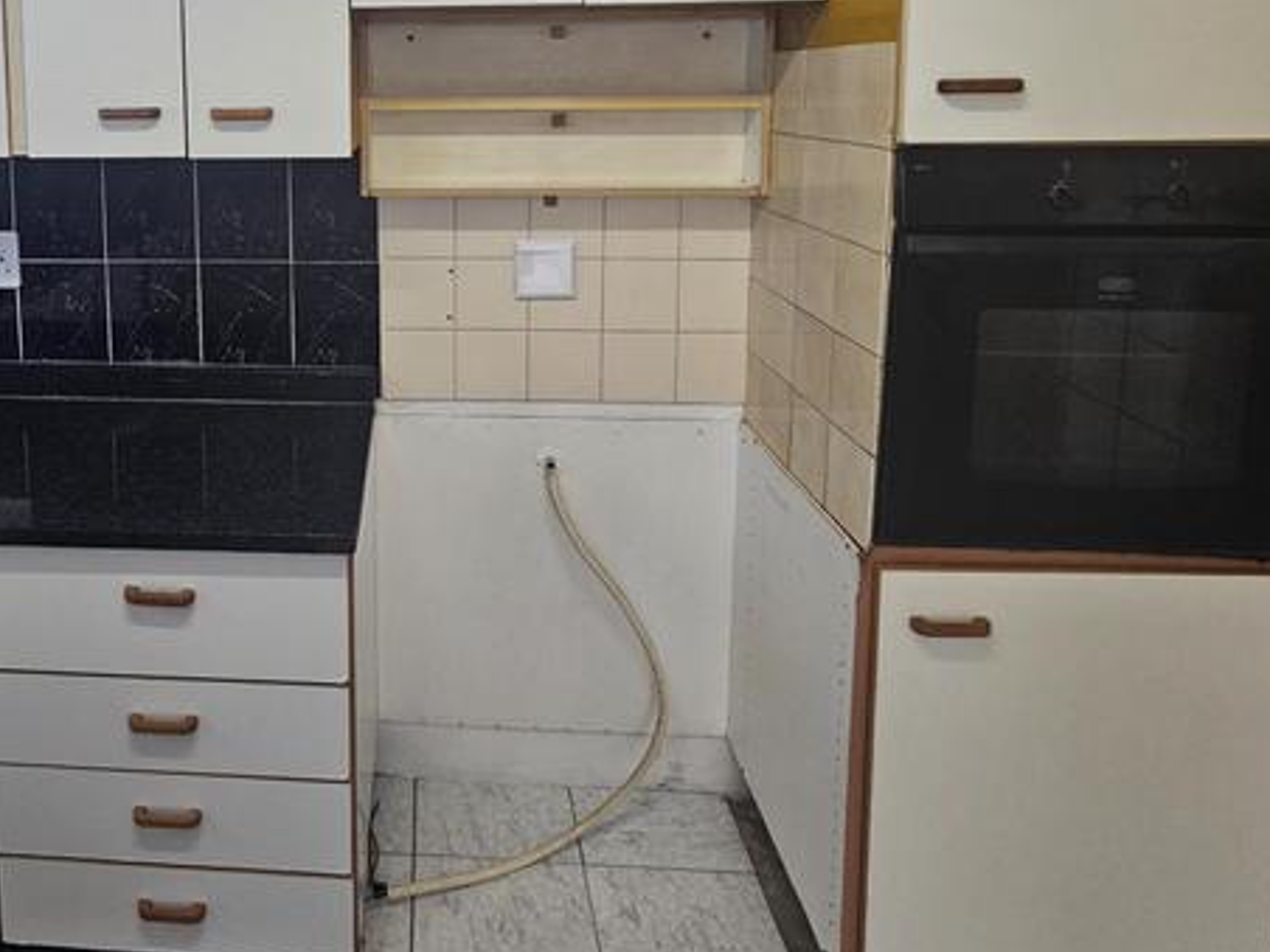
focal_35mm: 23
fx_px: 844
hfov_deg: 70.2
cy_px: 188
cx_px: 357
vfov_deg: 54.7
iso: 160
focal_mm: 2.2
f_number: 2.2
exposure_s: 1/50
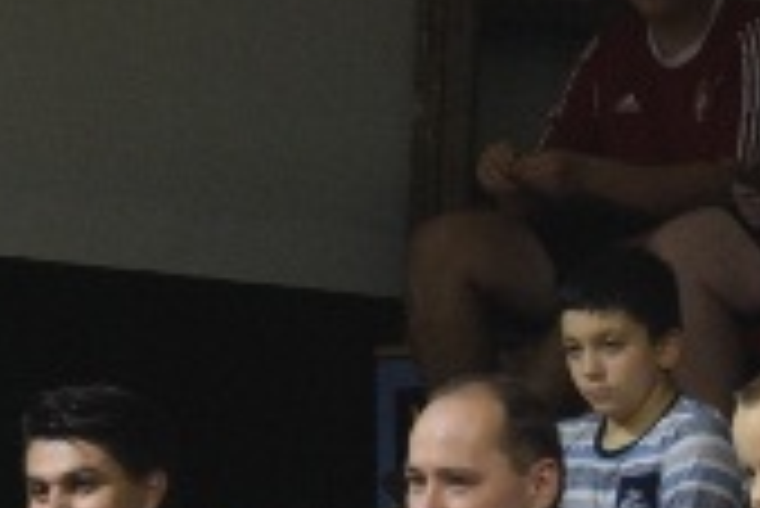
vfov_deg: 4.4
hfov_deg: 6.5
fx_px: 6590
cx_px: 1093
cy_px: 602
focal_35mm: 312
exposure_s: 1/60
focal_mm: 55
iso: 3200
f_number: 5.6
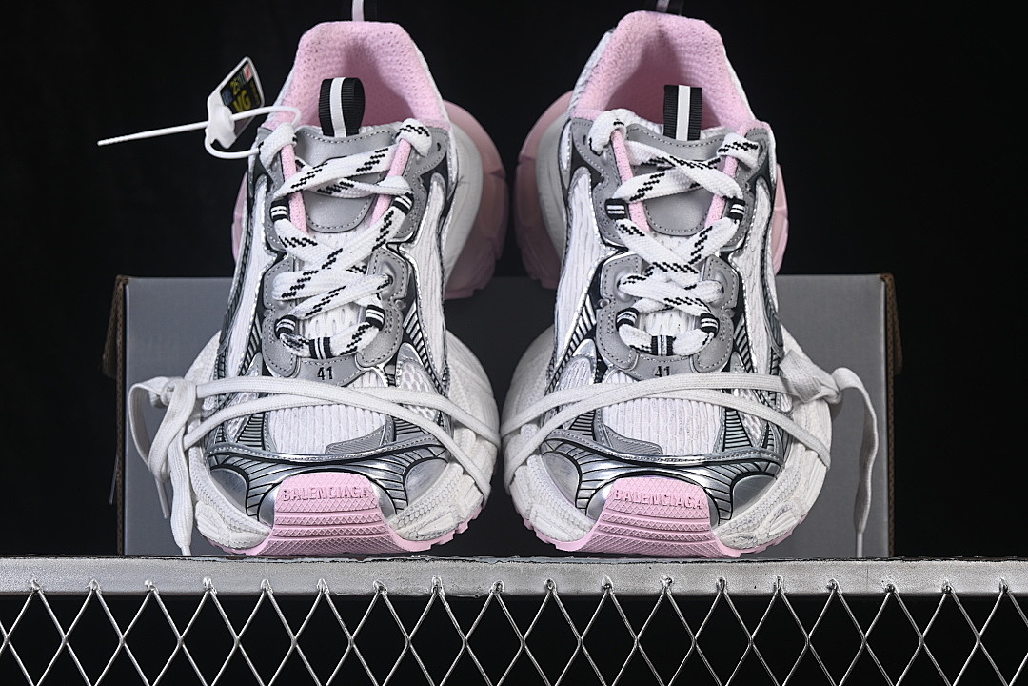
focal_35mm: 75
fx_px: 2141
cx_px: 514
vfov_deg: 18.2
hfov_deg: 27.0
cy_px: 343
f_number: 8
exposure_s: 1/80
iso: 160
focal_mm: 50
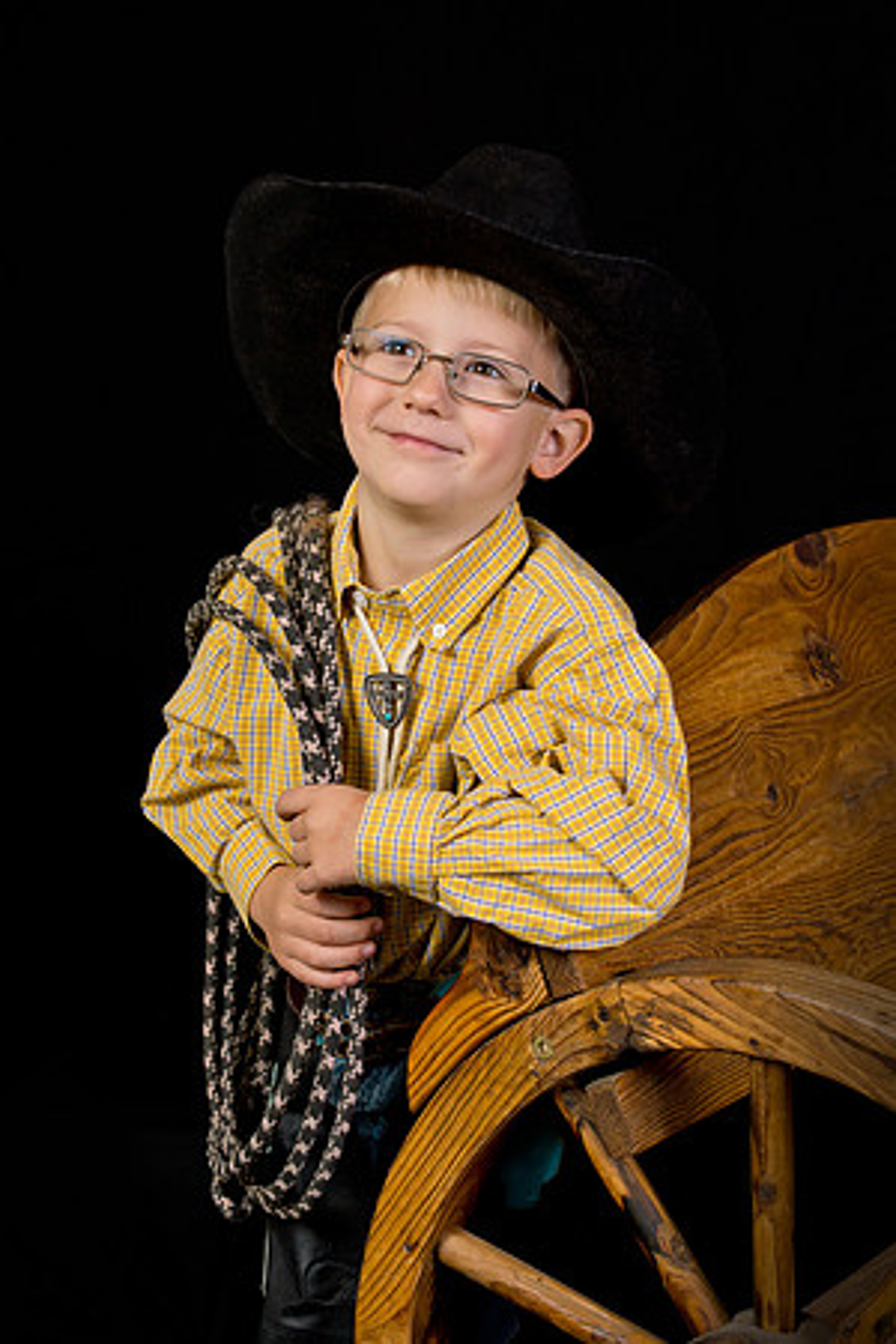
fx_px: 2240
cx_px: 448
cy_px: 672
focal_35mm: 60
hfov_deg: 22.6
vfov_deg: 33.4
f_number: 5
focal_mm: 40
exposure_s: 1/160
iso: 200
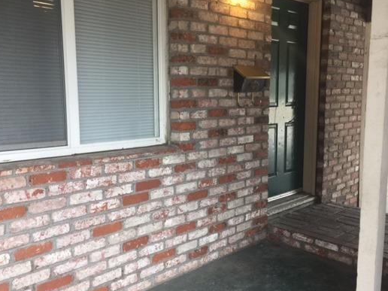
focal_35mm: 36
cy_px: 153
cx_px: 208
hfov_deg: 51.3
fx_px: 404
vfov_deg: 39.6
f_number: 2.2
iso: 40
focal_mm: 4.15
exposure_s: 1/30
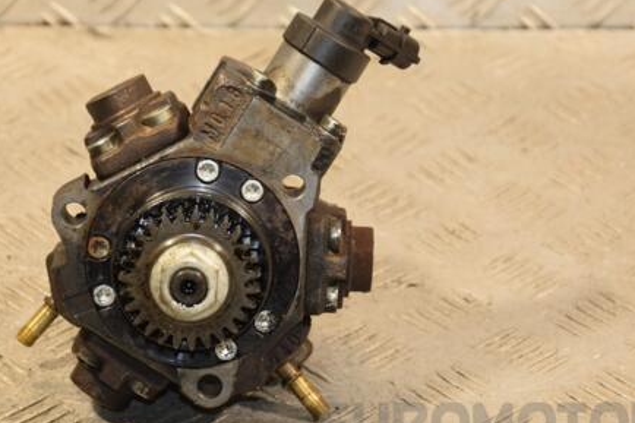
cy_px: 230
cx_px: 293
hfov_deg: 13.2
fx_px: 2745
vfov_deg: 8.8
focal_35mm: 156
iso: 800
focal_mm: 75
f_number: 5.3
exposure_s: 1/125
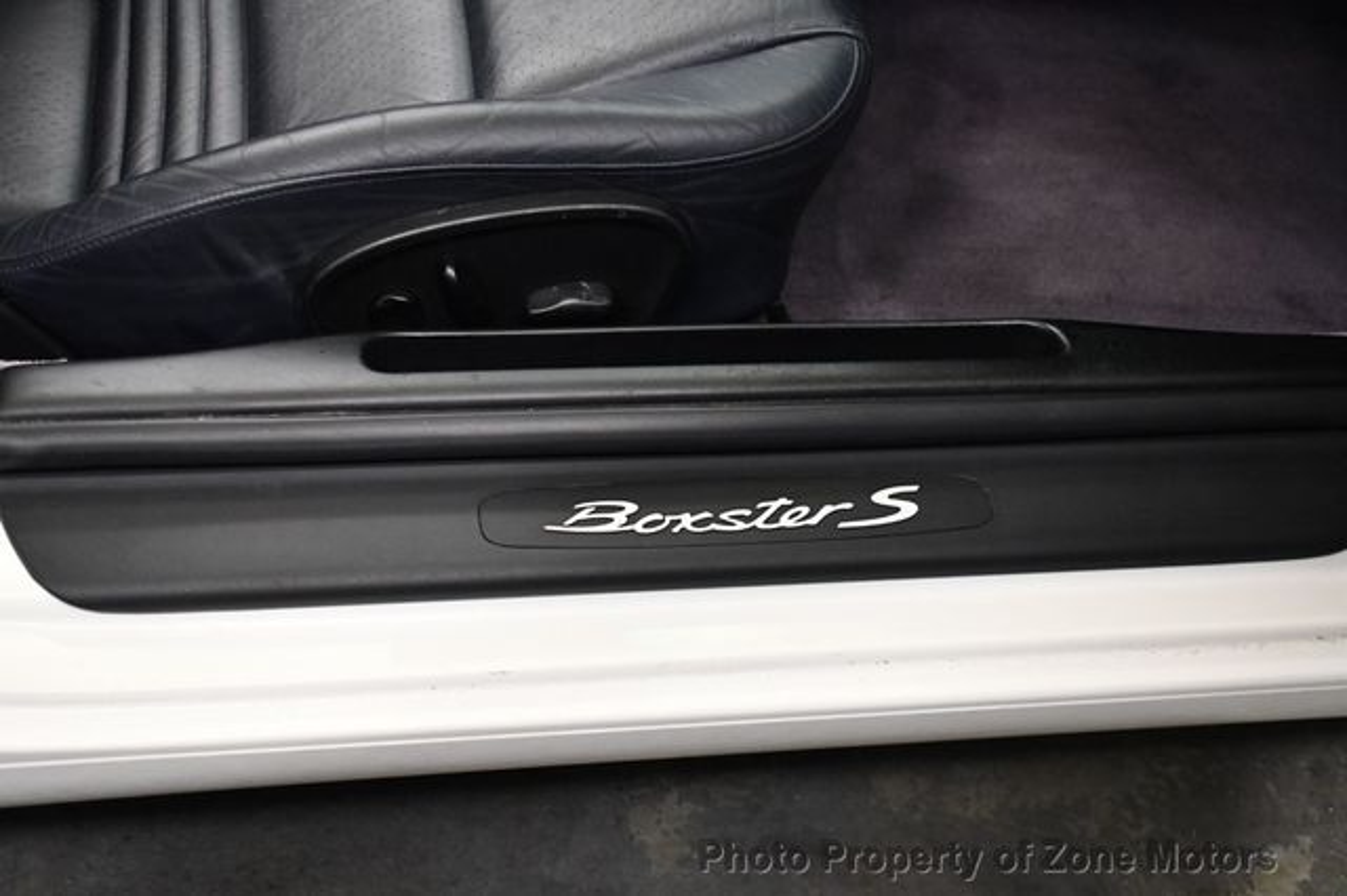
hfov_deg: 36.9
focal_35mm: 54
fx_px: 2019
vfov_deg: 25.0
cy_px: 448
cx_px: 674
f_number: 4.8
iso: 3200
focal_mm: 36
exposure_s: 1/125
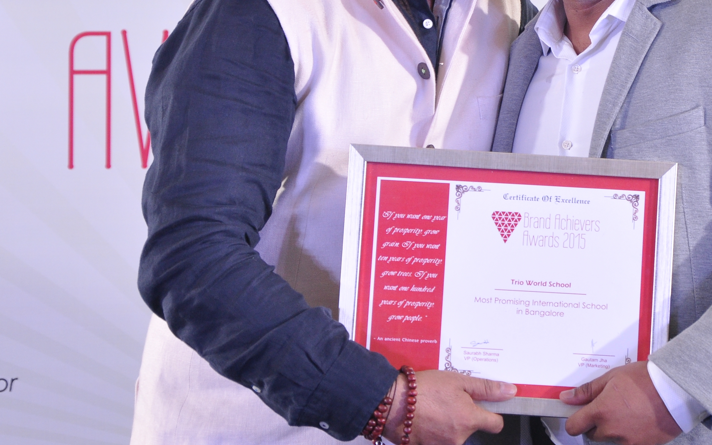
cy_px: 83
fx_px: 2794
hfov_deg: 14.5
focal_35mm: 144
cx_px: 510
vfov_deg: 9.1
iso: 640
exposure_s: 1/100
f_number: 5
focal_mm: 52
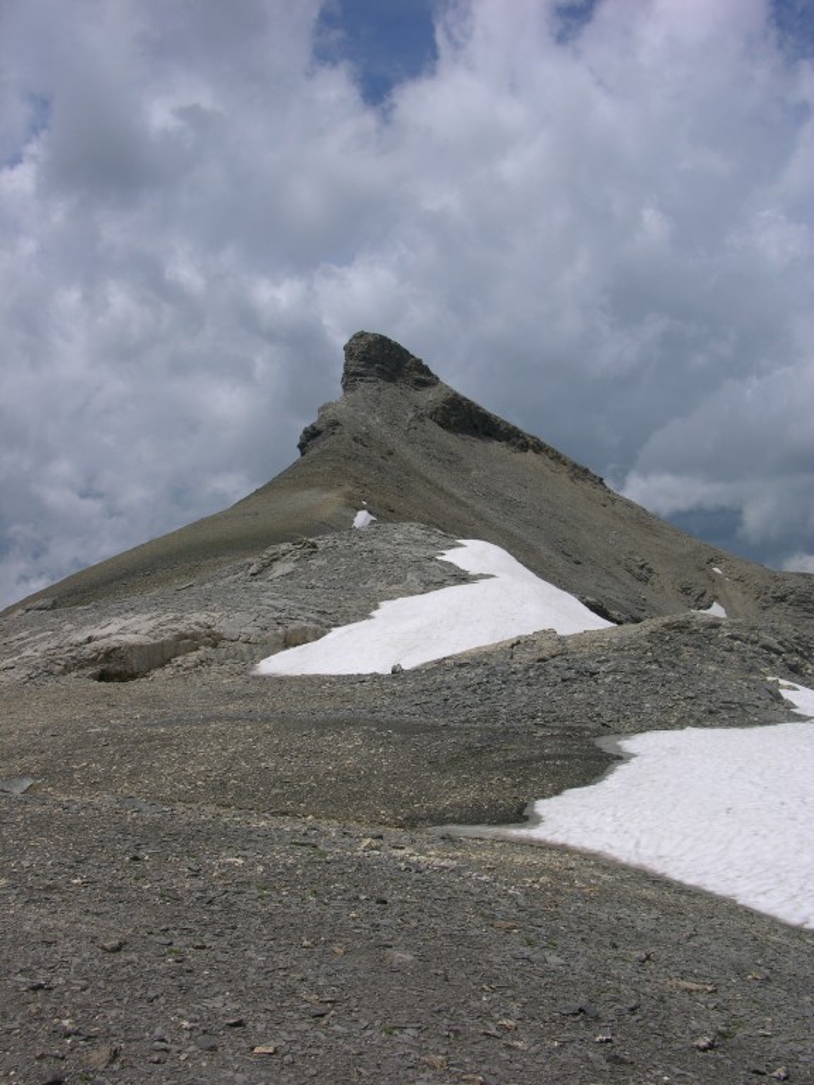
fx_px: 1097
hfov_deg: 40.7
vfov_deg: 52.6
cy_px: 542
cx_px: 407
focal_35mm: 35
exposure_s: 1/463
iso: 50
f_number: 7.1
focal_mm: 8.9
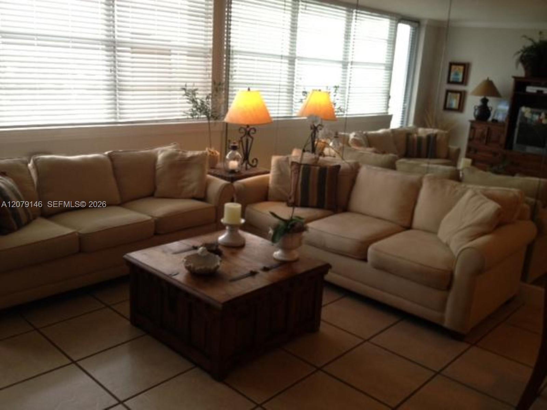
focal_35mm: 35
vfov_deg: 40.7
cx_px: 274
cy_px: 205
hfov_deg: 52.6
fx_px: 553
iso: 64
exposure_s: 1/40
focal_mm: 4.28
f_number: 2.4
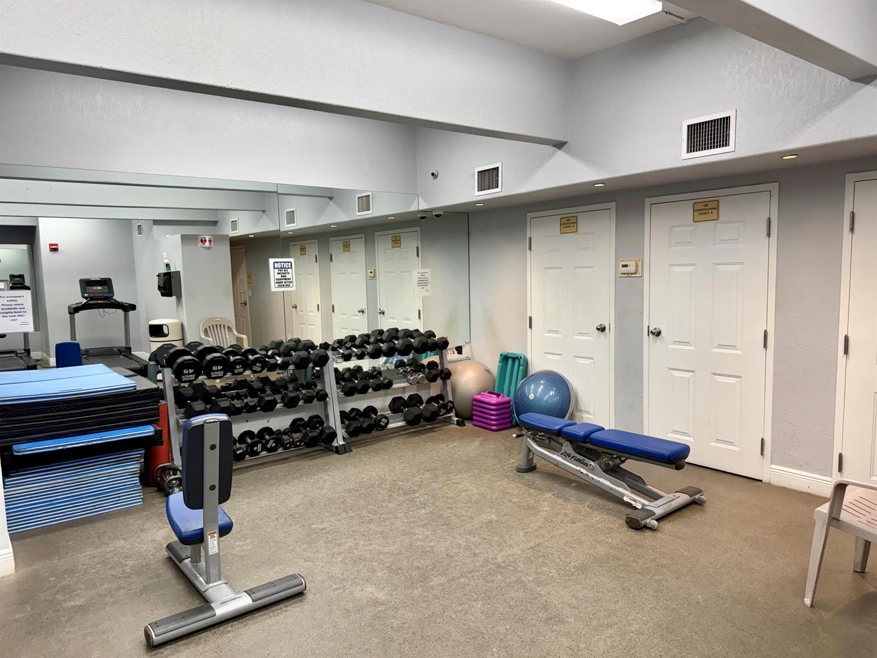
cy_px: 329
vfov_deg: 56.8
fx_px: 608
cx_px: 438
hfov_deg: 71.6
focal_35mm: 24
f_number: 1.78
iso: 160
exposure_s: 1/120
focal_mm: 6.76
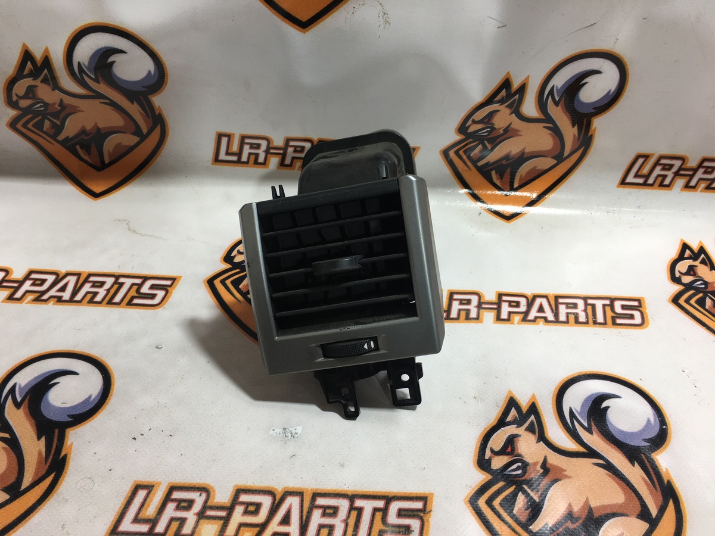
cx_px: 358
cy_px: 268
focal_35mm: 29
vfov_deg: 48.2
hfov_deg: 61.7
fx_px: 599
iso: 25
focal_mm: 4.15
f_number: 2.2
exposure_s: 1/50
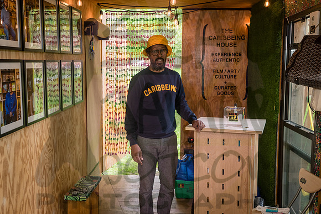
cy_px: 107
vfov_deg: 35.1
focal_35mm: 38
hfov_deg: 50.7
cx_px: 153
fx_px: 338
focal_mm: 35
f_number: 4
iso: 1250
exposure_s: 1/200
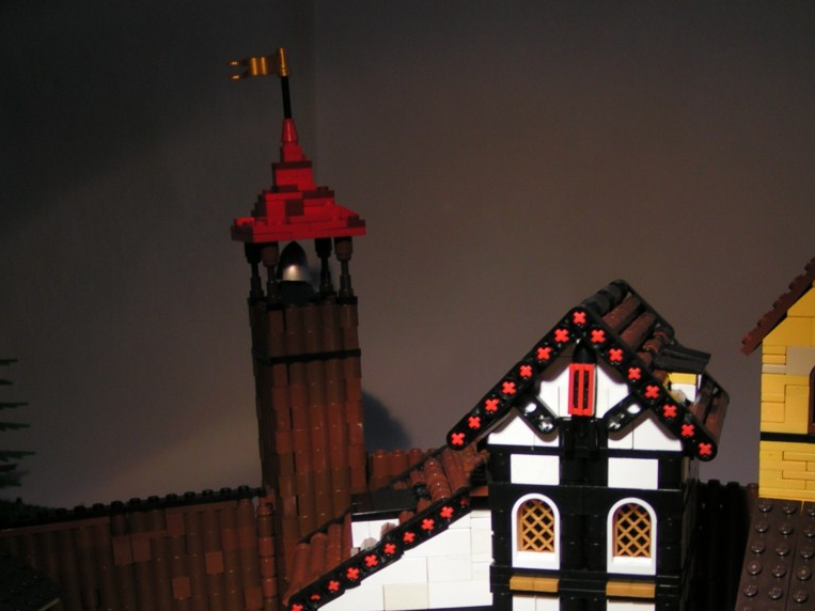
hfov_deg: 37.5
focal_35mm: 51
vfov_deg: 27.7
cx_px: 408
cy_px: 526
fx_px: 1201
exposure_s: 1/40
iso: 50
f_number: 2.8
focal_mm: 5.8
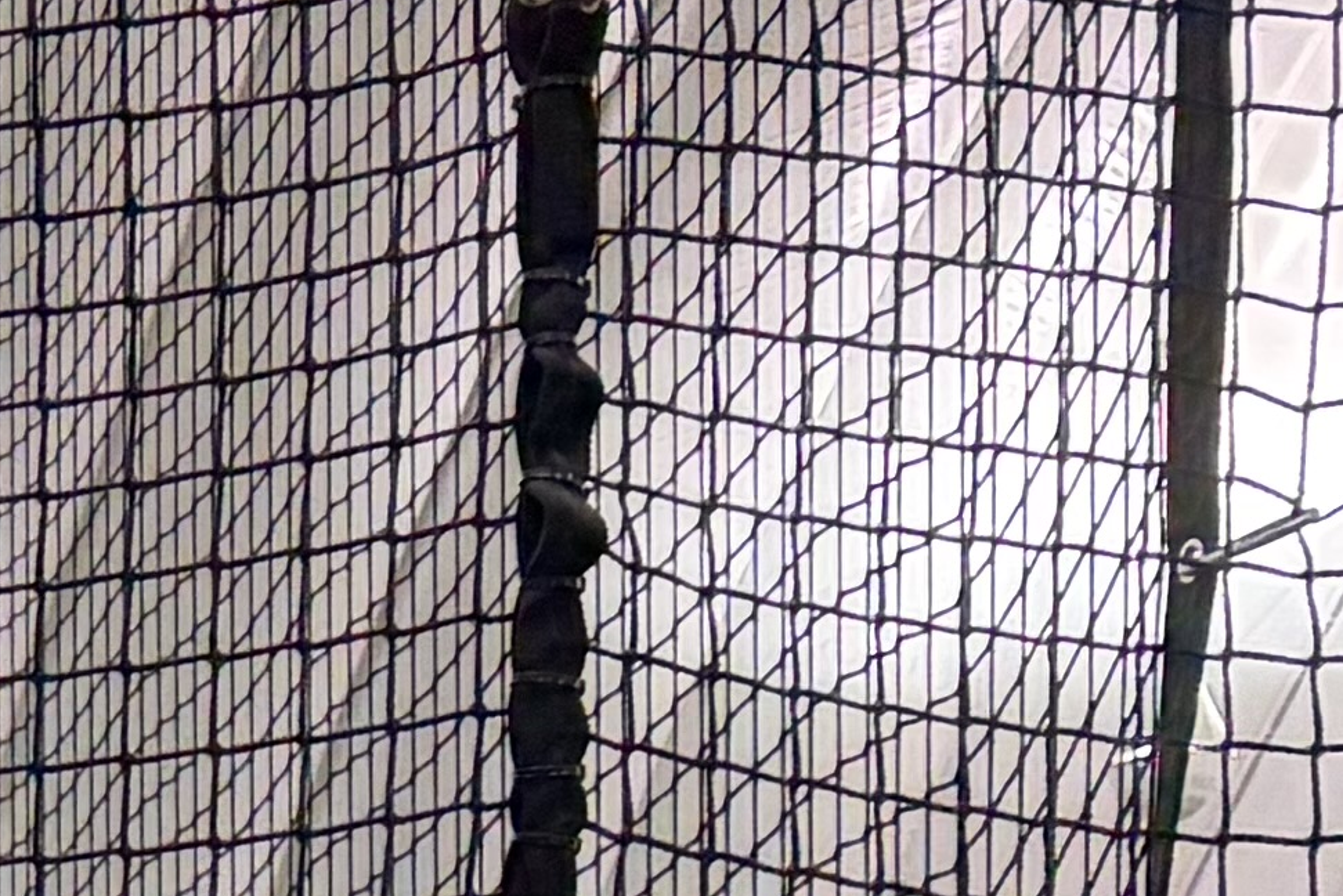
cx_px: -2158
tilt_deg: +1.1
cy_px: 2439
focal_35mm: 159
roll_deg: +1.1
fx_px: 5933
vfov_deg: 7.8
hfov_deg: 10.6
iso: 250
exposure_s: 1/120
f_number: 1.6
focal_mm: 5.96
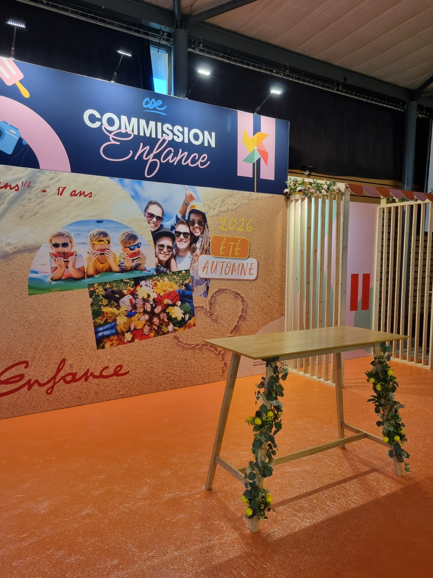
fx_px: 434
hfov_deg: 53.1
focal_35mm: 26
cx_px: 216
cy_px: 289
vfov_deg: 67.3
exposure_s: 1/100
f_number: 1.8
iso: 320
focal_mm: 5.4
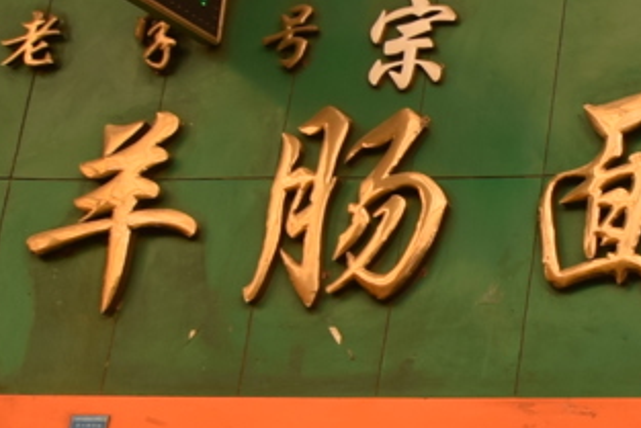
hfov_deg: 15.5
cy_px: 496
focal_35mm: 93
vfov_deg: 14.3
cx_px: 1412
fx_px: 1653
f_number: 5.6
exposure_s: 1/60
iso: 100
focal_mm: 11
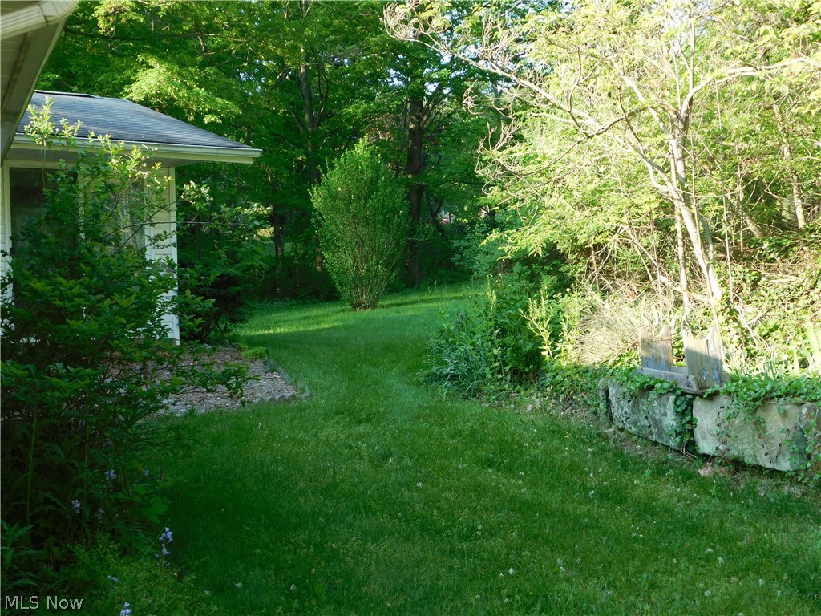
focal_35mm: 51
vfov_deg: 28.6
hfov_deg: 37.5
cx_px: 410
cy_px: 308
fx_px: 1210
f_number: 3.8
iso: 125
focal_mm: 9
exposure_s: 1/125
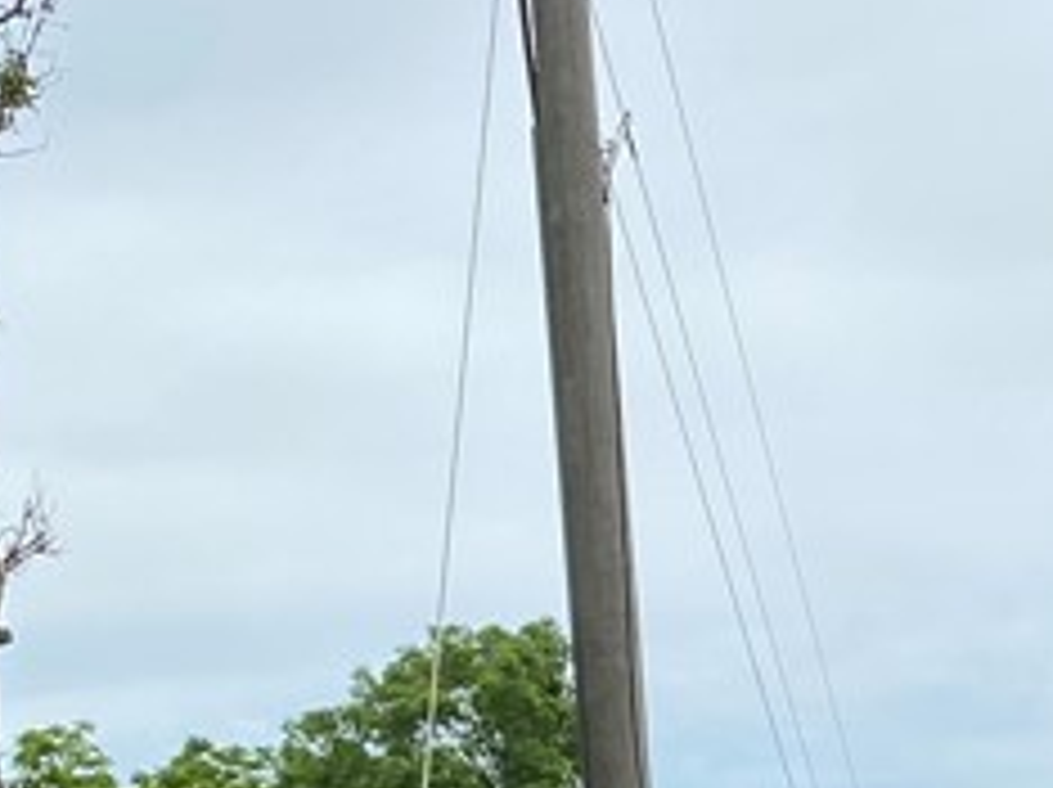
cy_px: 1549
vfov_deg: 11.7
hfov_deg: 15.4
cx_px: 1764
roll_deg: -1.8
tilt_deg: -11.1
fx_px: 3464
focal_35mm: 114
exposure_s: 1/2141
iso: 32
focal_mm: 4.25
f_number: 1.8
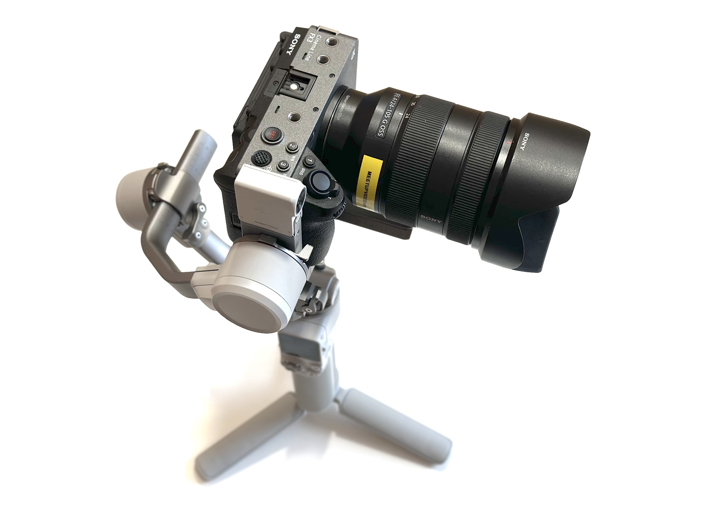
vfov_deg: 30.3
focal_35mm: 48
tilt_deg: -59.8
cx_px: 350
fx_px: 972
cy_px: 263
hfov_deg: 39.7
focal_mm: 6.86
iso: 80
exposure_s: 1/50
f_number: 1.78
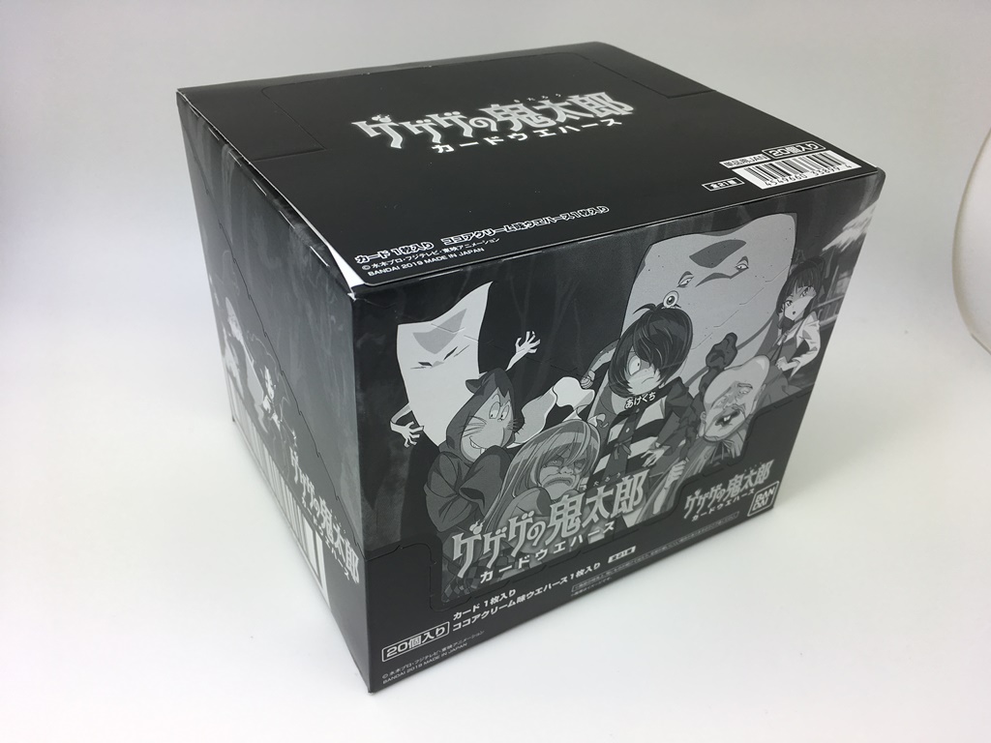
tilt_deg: -34.4
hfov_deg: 61.7
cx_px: 496
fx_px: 830
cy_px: 372
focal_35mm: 29
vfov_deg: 48.2
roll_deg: -4.0
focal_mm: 4.15
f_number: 2.2
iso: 25
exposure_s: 1/197
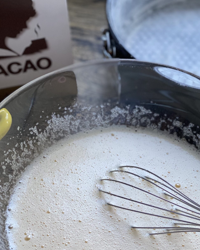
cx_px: 132
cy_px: 156
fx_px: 607
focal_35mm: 82
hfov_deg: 18.7
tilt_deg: -50.7
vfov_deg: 23.2
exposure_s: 1/122
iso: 200
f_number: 2
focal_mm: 6
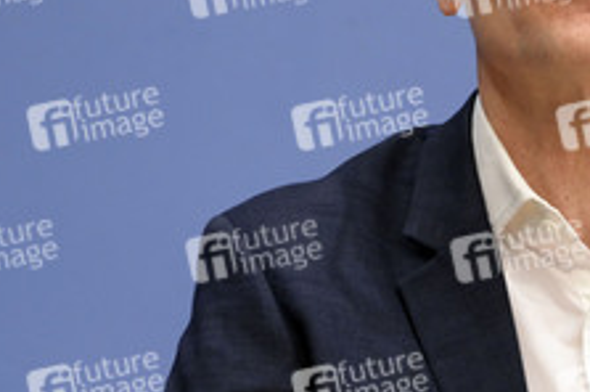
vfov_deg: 6.0
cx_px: 554
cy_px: 53
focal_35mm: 227
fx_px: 3715
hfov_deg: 9.0
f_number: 5.6
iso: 5000
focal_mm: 112
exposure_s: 1/400
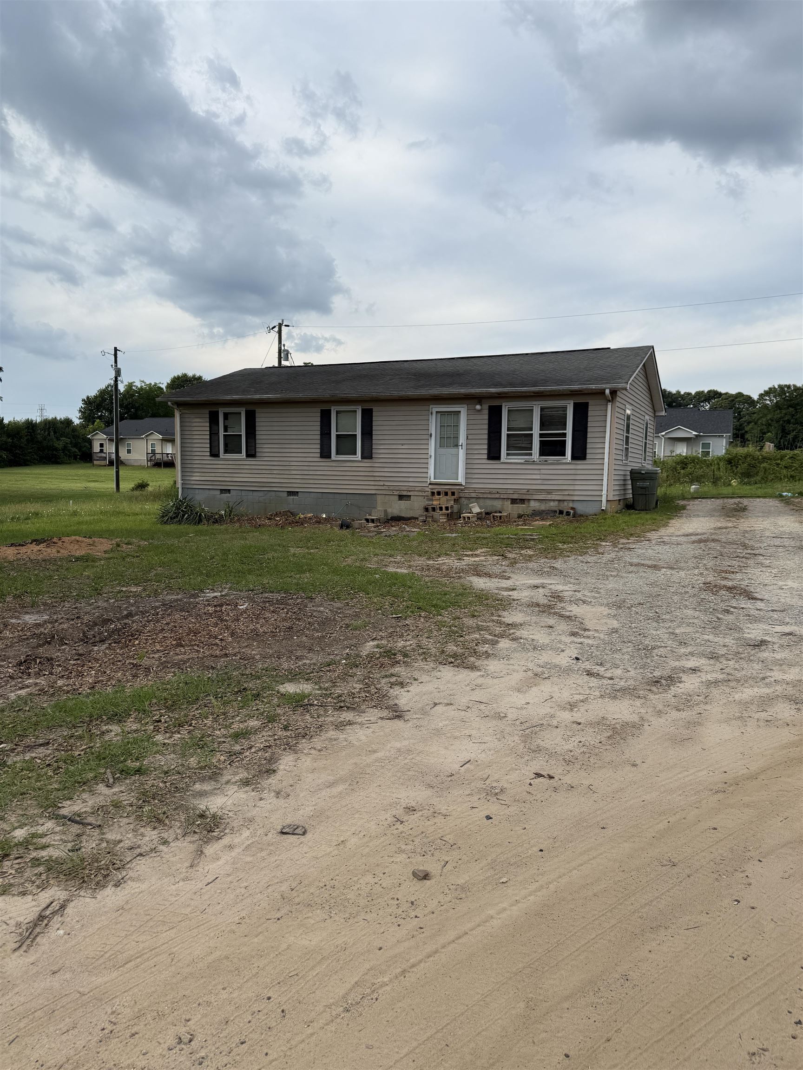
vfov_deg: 71.6
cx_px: 402
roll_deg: -0.6
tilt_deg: -3.6
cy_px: 535
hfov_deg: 56.8
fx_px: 742
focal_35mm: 24
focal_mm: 6.76
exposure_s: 1/2703
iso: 80
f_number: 1.78
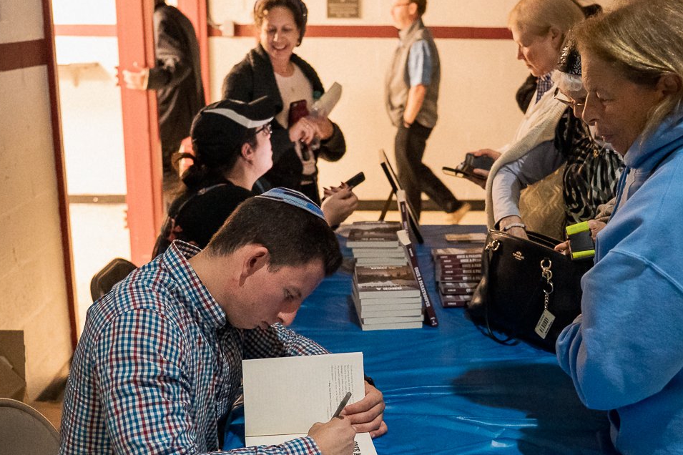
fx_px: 834
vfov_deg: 30.5
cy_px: 252
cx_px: 388
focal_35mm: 44
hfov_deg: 44.4
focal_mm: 28
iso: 16000
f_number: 2.8
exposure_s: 1/80
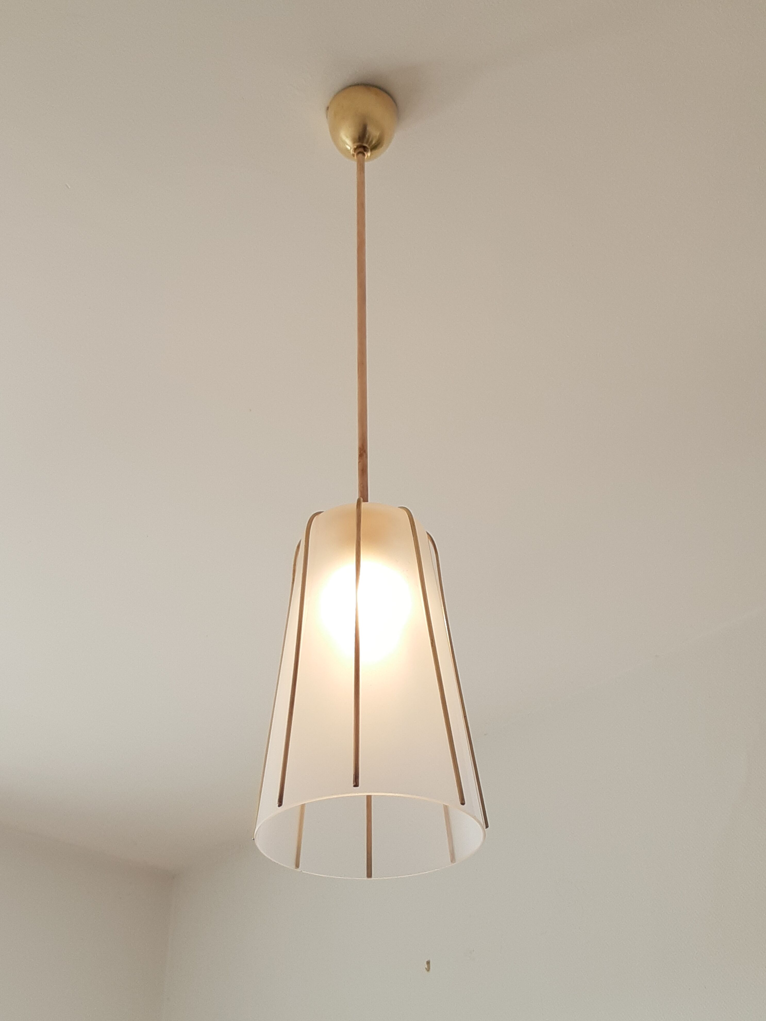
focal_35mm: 26
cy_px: 510
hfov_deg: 53.1
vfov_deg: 67.3
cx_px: 383
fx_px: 767
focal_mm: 3.93
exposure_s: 1/173
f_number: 1.7
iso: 40
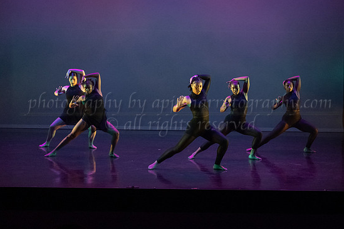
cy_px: 119
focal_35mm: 84
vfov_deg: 16.3
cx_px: 175
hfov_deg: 24.2
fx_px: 803
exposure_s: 1/320
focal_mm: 57
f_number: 2.8
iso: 4000
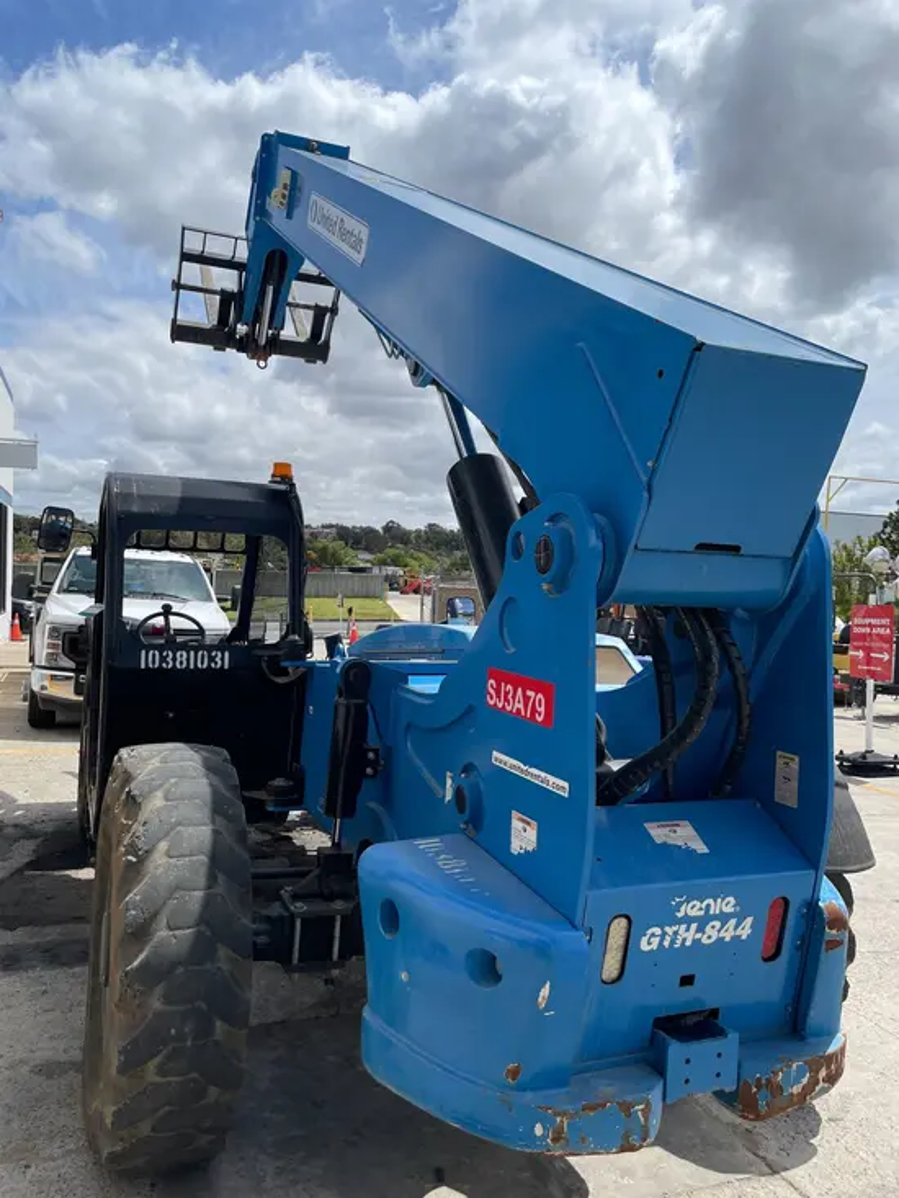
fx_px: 900
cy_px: 599
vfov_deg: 67.3
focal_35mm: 26
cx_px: 450
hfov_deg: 53.1
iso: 50
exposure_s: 1/5814
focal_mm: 4.2
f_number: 1.6
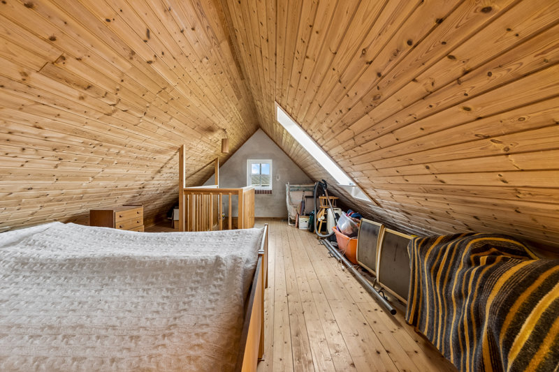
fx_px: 233
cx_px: 280
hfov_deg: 100.4
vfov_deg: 77.3
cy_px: 186
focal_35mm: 15
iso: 200
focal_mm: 10
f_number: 8
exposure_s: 1/8
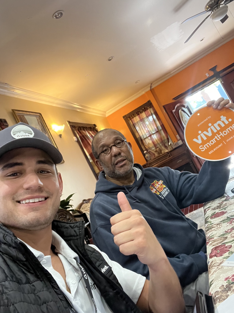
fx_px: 270
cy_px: 156
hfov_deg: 46.8
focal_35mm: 30
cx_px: 117
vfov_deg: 60.0
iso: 400
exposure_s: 1/40
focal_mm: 2.71
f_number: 2.2
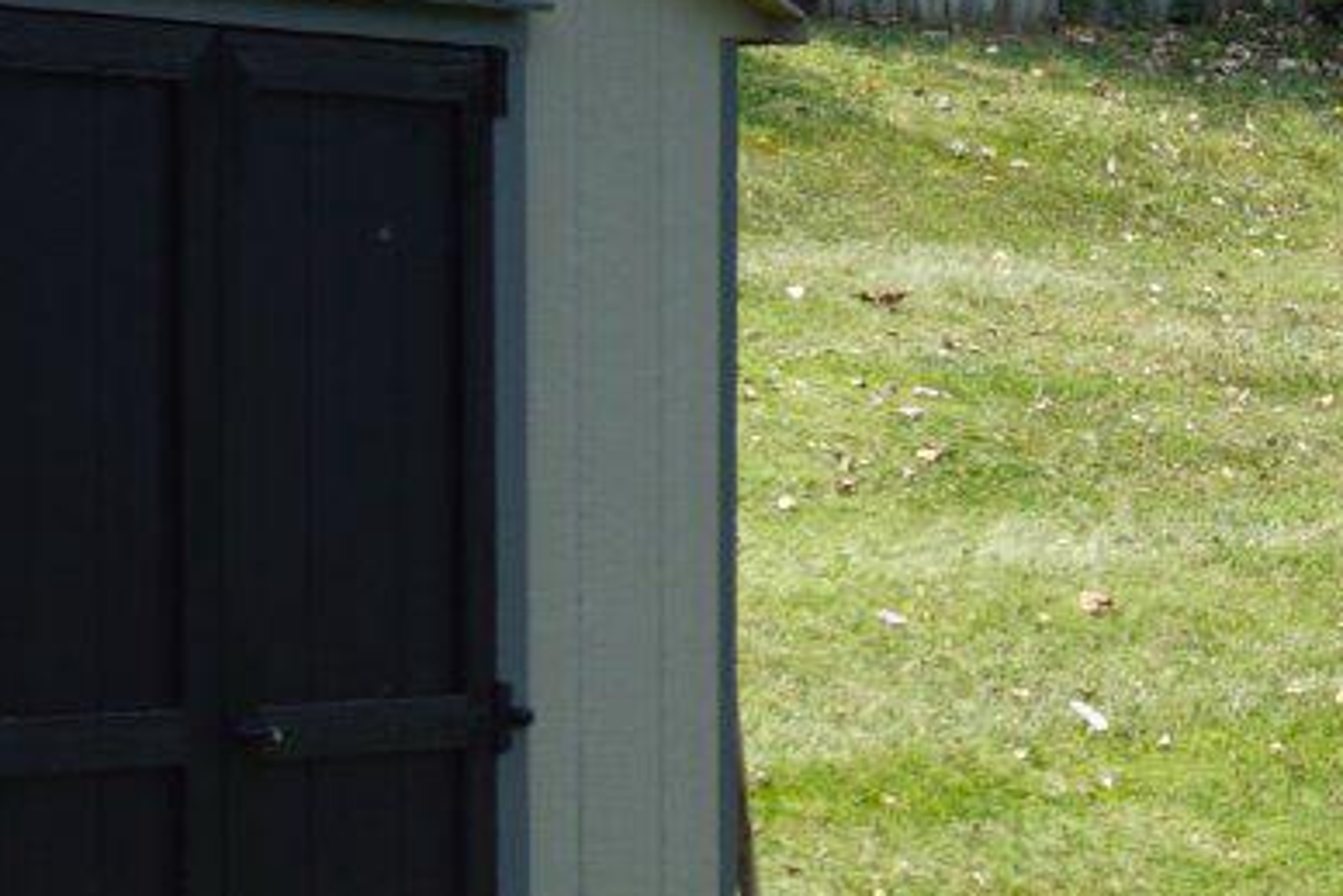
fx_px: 6493
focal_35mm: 174
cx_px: 2239
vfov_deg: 7.9
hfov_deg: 11.2
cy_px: 790
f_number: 7.1
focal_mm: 22
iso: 100
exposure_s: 1/100
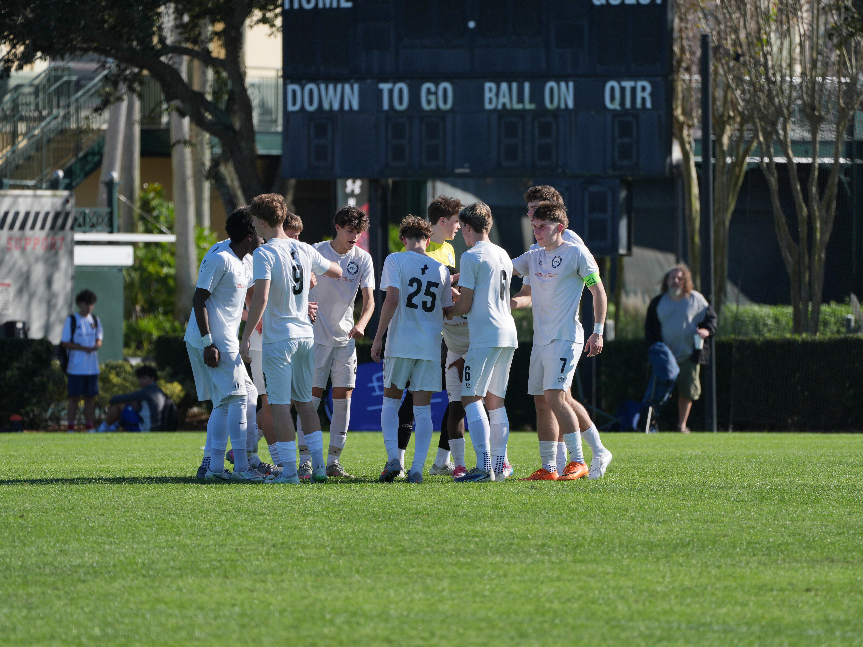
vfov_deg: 3.4
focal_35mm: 433
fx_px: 10795
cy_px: 323
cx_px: 451
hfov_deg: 4.6
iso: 320
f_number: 6.3
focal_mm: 400
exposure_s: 1/1250
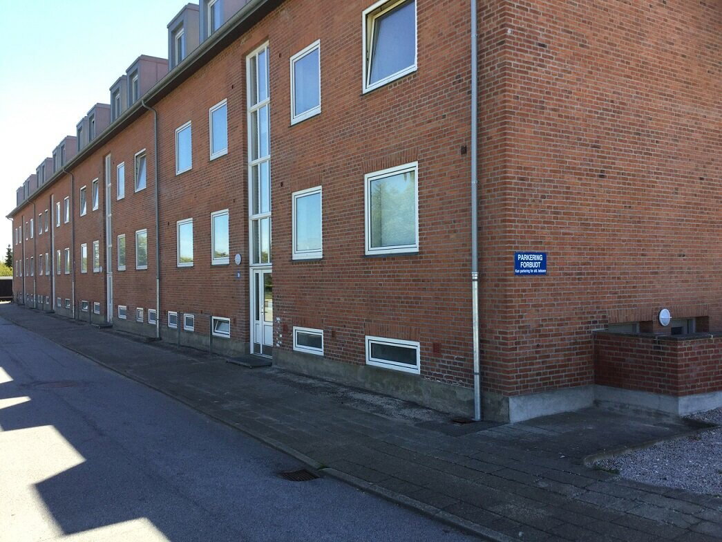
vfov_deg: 45.5
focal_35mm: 31
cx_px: 361
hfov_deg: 58.3
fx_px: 647
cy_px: 271
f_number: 2.4
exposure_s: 1/399
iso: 25
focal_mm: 3.3
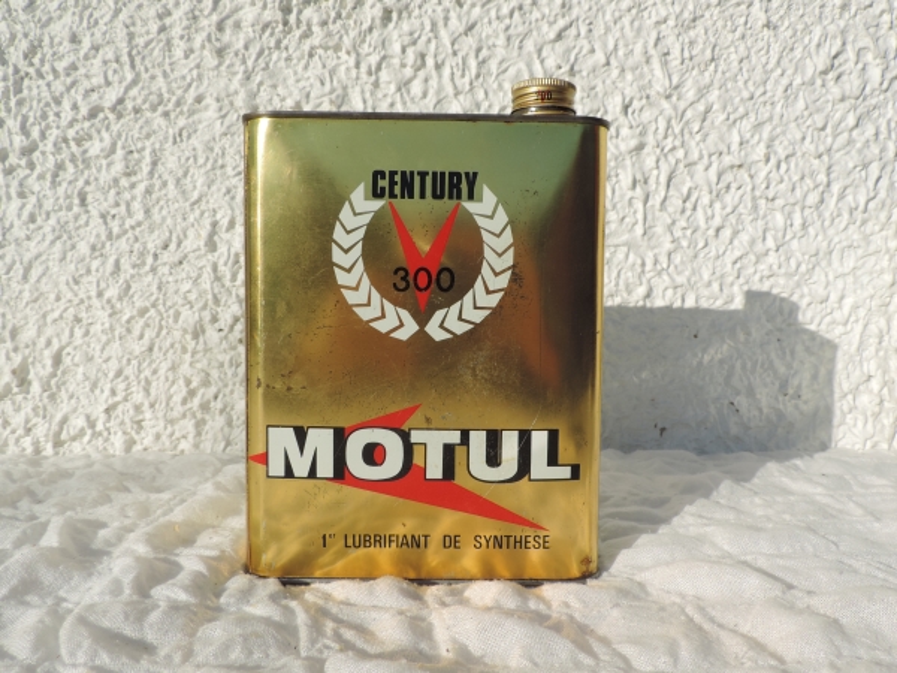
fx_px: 726
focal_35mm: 28
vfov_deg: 49.7
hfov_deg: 63.4
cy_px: 336
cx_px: 448
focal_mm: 4.9
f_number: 3.4
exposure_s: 1/1250
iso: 80
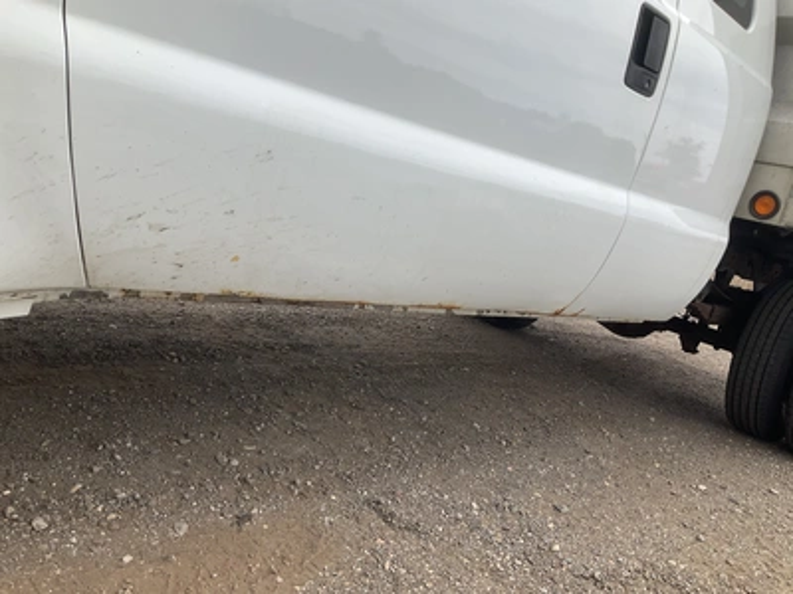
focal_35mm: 29
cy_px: 297
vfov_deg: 48.2
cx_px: 396
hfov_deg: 61.7
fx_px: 664
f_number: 1.8
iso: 25
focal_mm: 3
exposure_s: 1/657
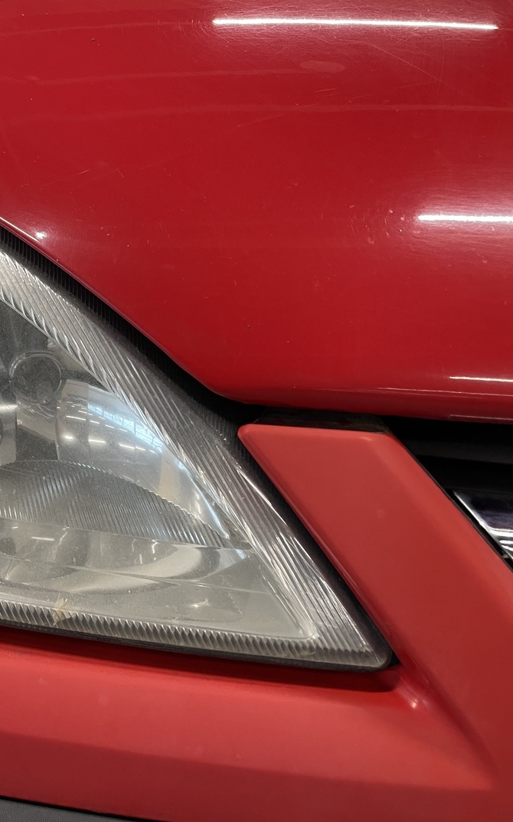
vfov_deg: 52.8
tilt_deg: -19.6
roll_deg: -1.6
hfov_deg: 32.3
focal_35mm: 37
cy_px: 409
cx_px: 30
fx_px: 828
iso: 64
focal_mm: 4.2
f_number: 1.6
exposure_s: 1/50
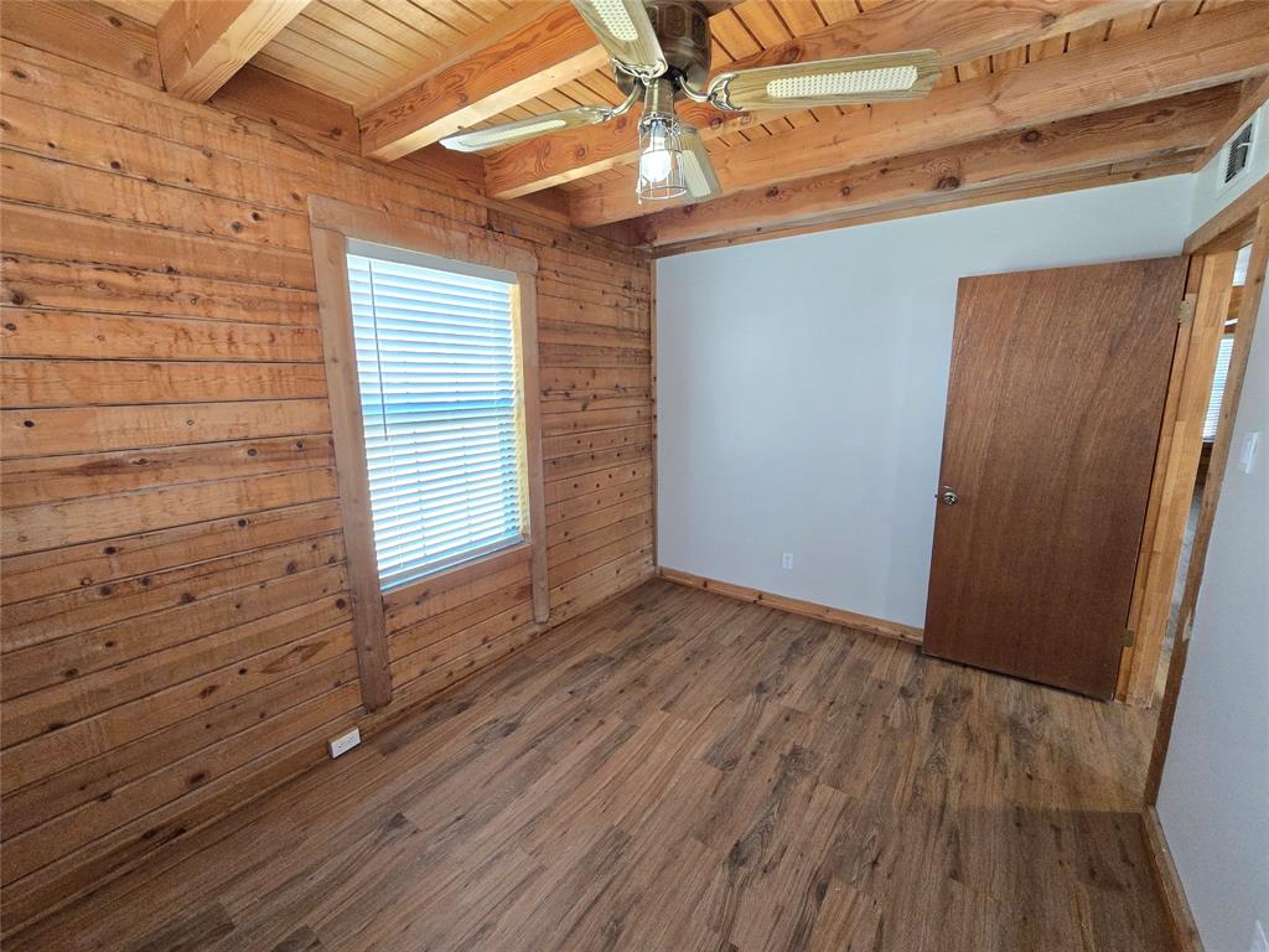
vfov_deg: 89.9
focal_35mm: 13
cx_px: 634
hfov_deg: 106.2
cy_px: 476
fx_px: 477
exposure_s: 1/60
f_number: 2.2
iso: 500
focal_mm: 2.2
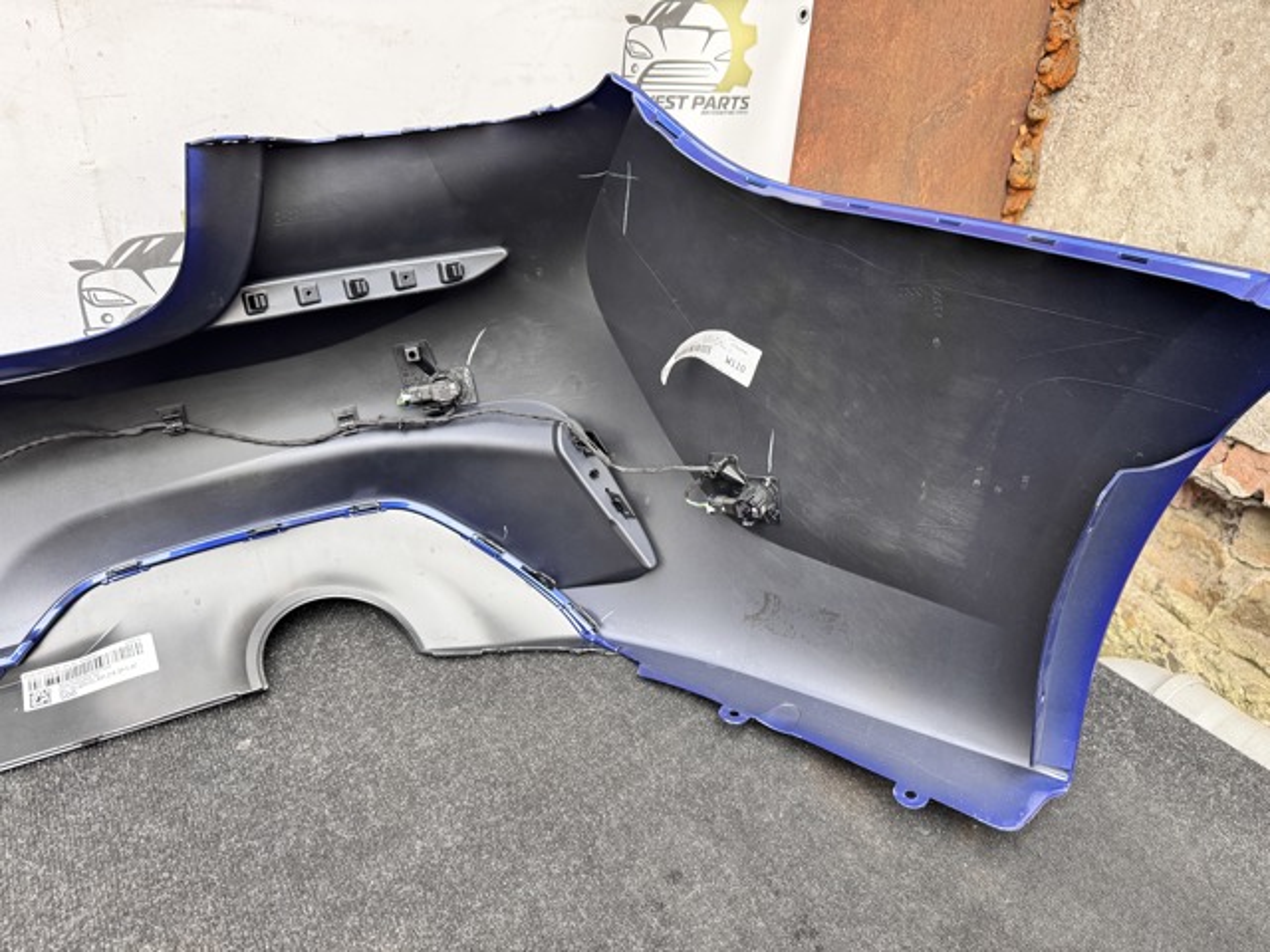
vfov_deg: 56.8
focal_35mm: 24
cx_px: 635
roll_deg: -4.0
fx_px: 881
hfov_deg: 71.6
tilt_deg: -28.4
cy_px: 476
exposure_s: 1/107
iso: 200
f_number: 1.78
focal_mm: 6.76
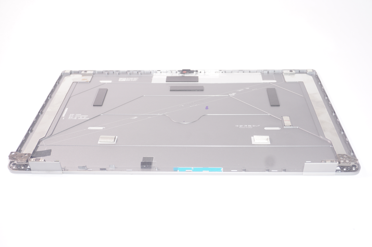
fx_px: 449
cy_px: 124
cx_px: 186
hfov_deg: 45.0
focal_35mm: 44
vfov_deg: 30.8
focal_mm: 29
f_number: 5.6
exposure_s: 1/60
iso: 125
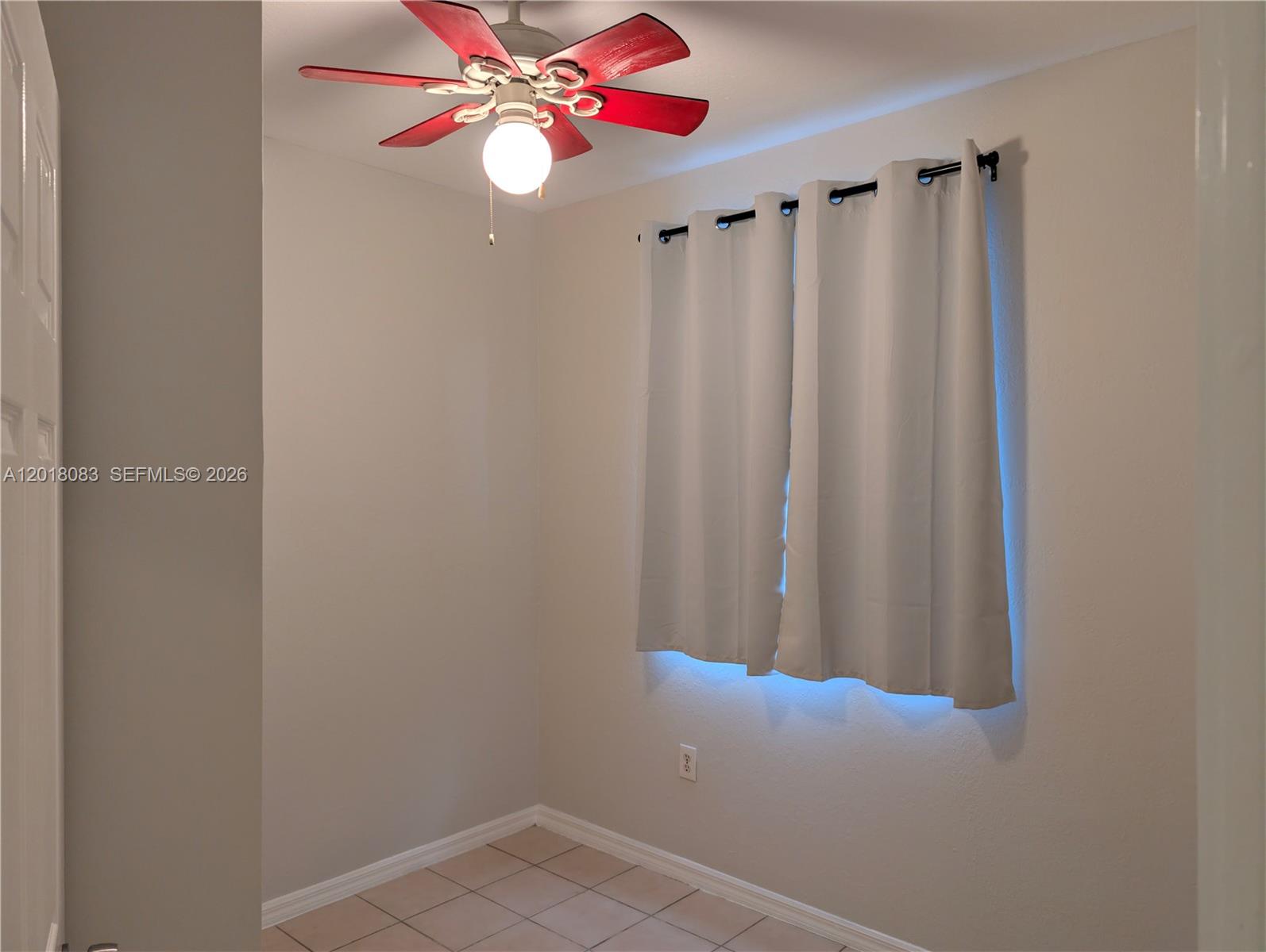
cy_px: 476
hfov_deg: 71.5
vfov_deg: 56.9
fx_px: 879
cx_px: 633
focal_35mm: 24
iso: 118
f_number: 1.68
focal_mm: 6.9
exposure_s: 1/120
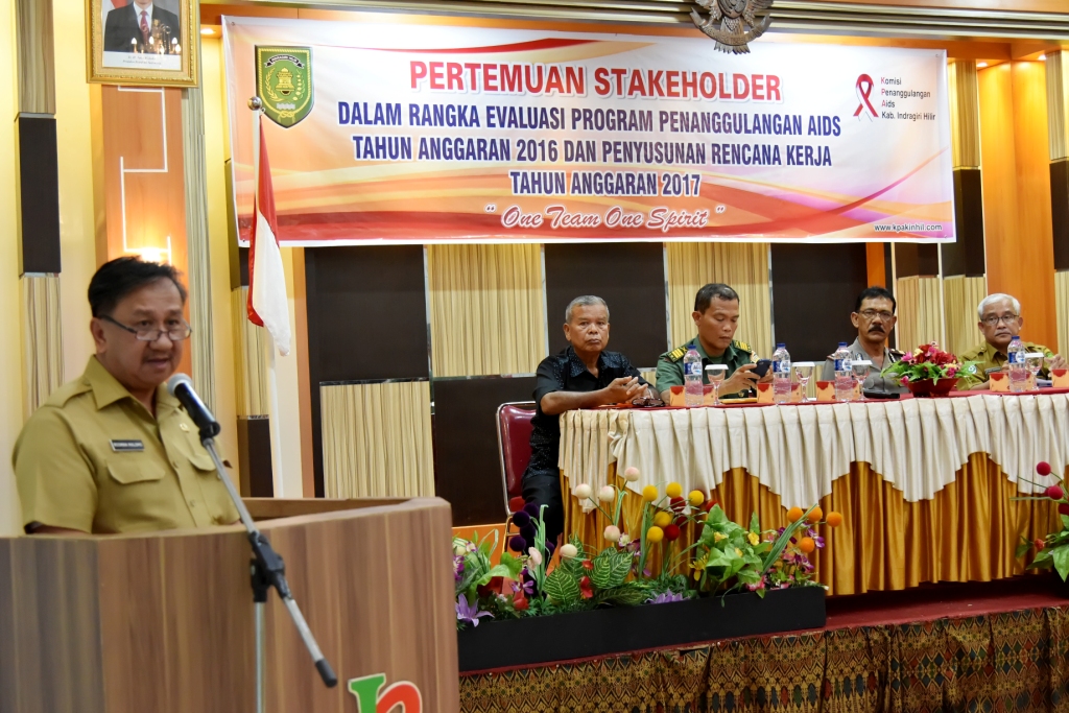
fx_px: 1425
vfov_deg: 28.1
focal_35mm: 48
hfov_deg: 41.1
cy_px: 356
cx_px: 534
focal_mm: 48
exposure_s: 1/80
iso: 5000
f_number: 4.5
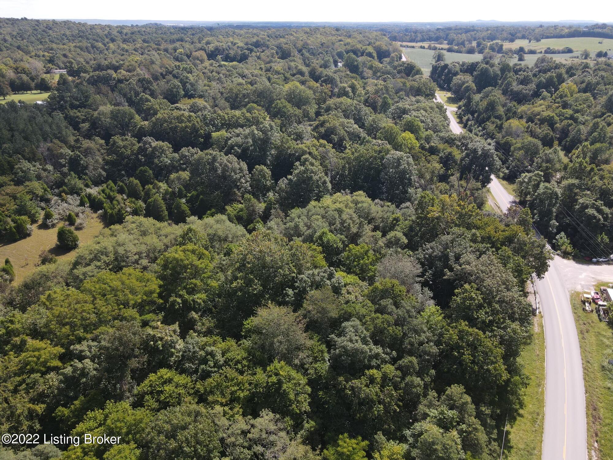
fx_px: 425
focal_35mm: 24
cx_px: 306
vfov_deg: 56.8
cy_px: 230
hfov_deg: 71.6
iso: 100
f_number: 2.8
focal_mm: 4.5
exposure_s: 1/320
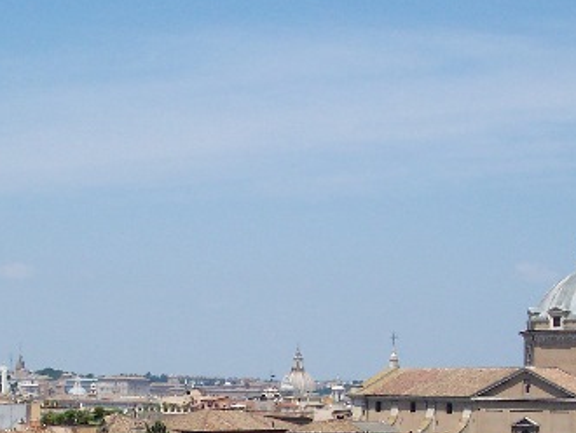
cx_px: 166
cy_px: 393
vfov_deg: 15.9
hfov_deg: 21.2
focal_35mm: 92
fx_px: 1532
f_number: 4.8
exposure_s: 1/1000
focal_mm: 8
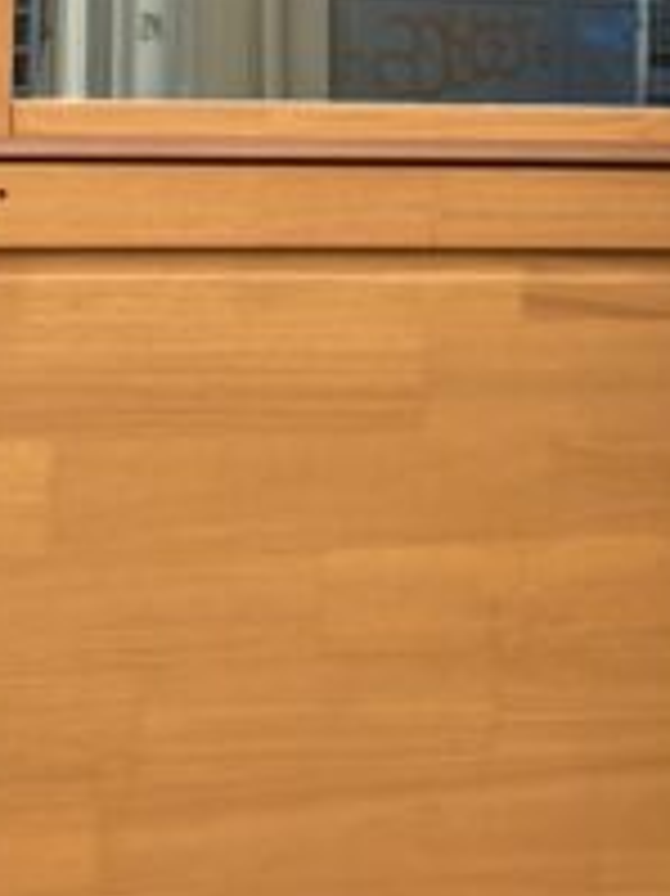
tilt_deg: +2.2
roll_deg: -1.3
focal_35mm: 134
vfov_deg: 14.3
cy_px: -171
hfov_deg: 11.1
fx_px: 3462
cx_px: 297
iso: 32
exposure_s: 1/121
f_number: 1.6
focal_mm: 4.2
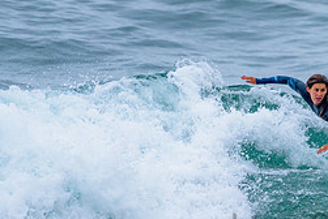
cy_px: 166
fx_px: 12880
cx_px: 355
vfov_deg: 1.0
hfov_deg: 1.5
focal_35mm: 1412
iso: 1250
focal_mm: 500
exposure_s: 1/2000
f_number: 5.6
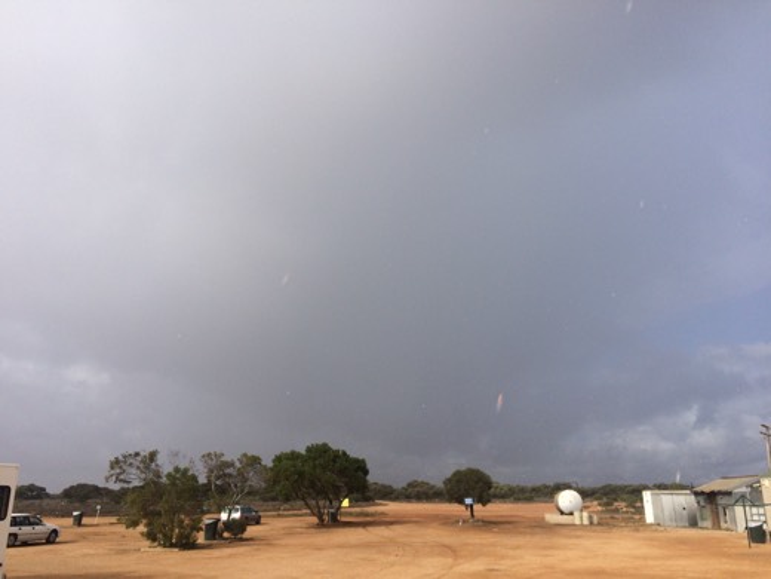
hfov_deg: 61.7
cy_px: 290
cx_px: 386
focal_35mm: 29
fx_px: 646
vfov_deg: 48.2
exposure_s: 1/2740
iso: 32
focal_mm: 4.15
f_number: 2.2
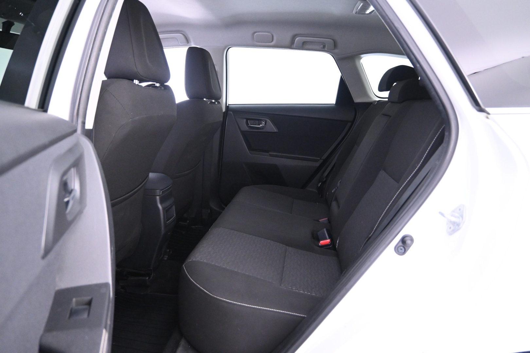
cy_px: 176
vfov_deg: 53.1
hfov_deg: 73.7
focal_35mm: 24
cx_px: 265
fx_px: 353
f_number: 3.5
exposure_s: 1/13
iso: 3200
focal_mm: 16
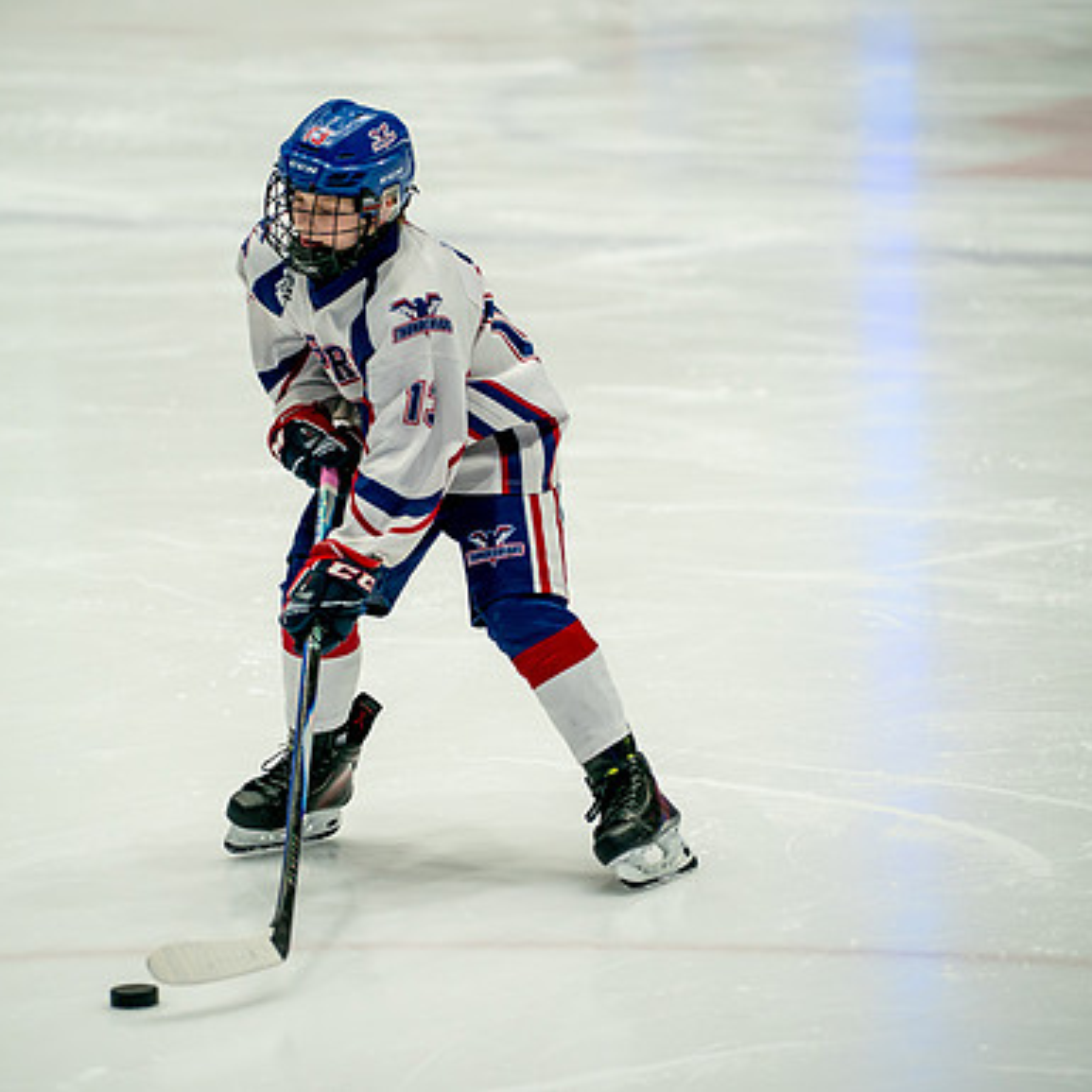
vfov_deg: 7.6
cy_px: 507
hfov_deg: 7.6
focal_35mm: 229
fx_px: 8173
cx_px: 451
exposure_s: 1/800
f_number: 2.8
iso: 1600
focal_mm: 150
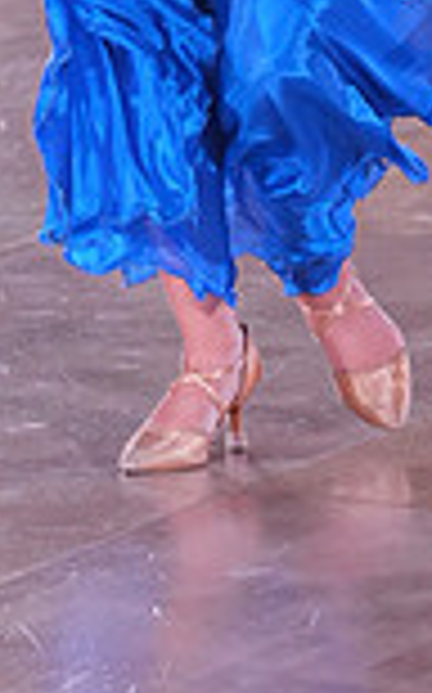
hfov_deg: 3.0
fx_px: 8266
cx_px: 38
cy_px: -482
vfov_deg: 4.8
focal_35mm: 438
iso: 2000
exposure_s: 1/400
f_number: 4
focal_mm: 114
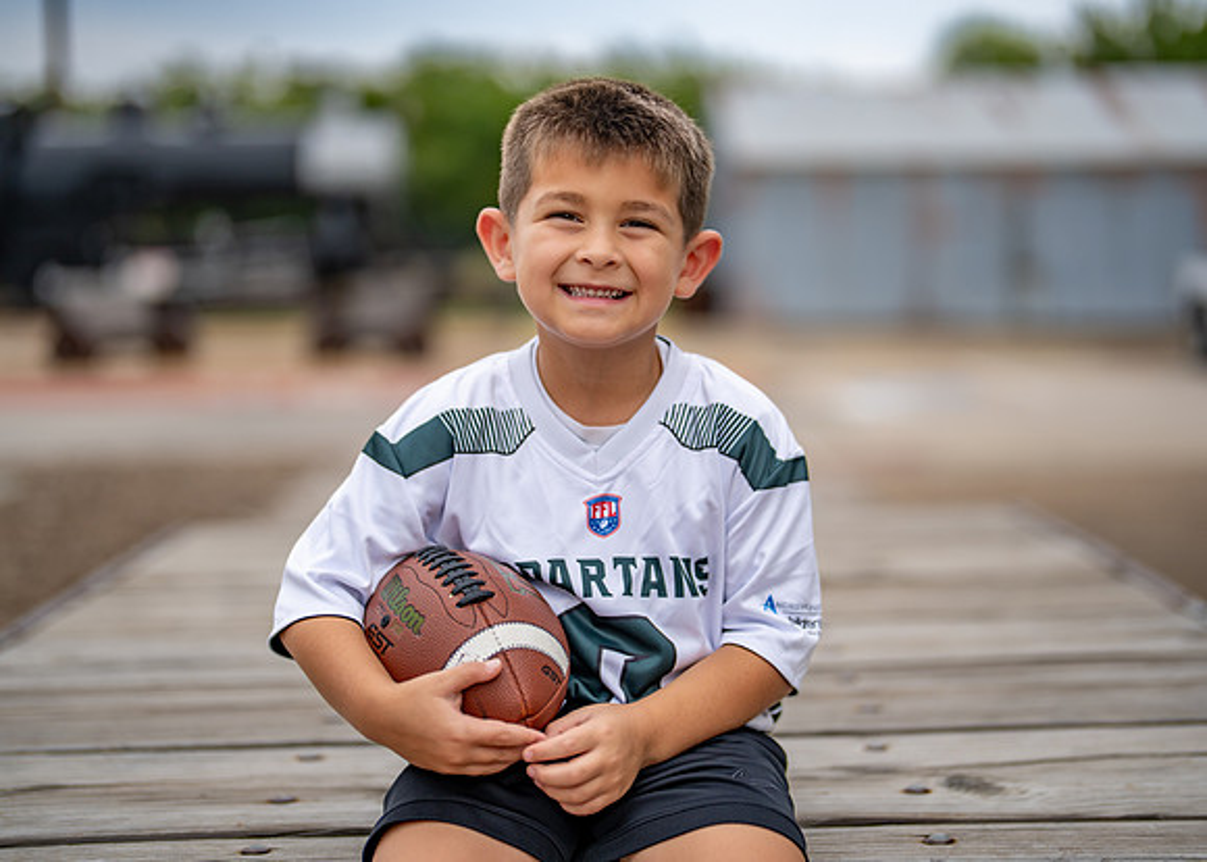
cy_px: 408
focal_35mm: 56
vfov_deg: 25.4
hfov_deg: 35.0
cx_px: 637
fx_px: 1914
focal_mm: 50
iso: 200
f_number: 1.2
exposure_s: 1/2500
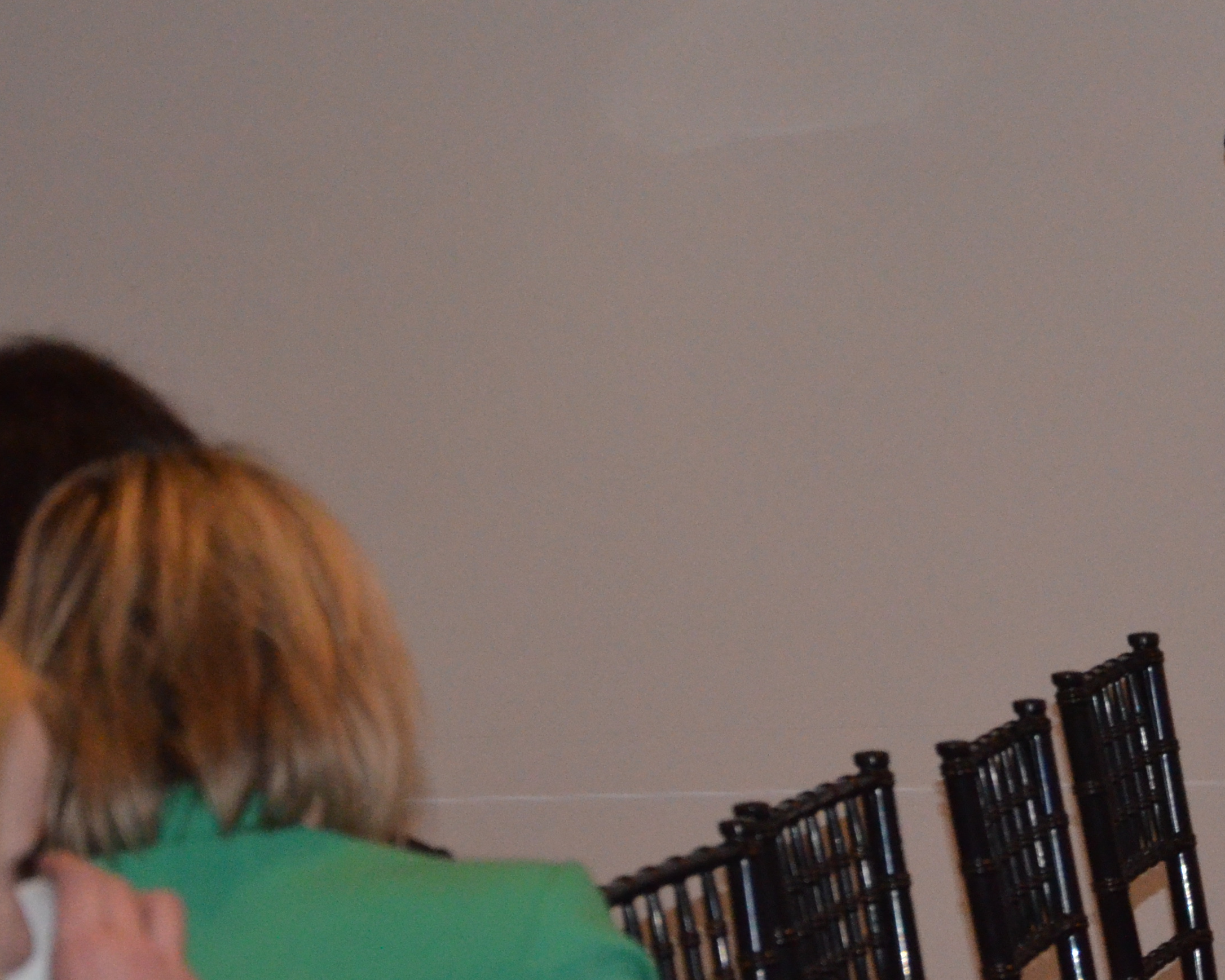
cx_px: 1005
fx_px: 9246
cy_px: 167
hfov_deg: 7.6
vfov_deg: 6.1
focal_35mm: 255
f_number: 5.3
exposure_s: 1/60
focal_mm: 80
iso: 3200
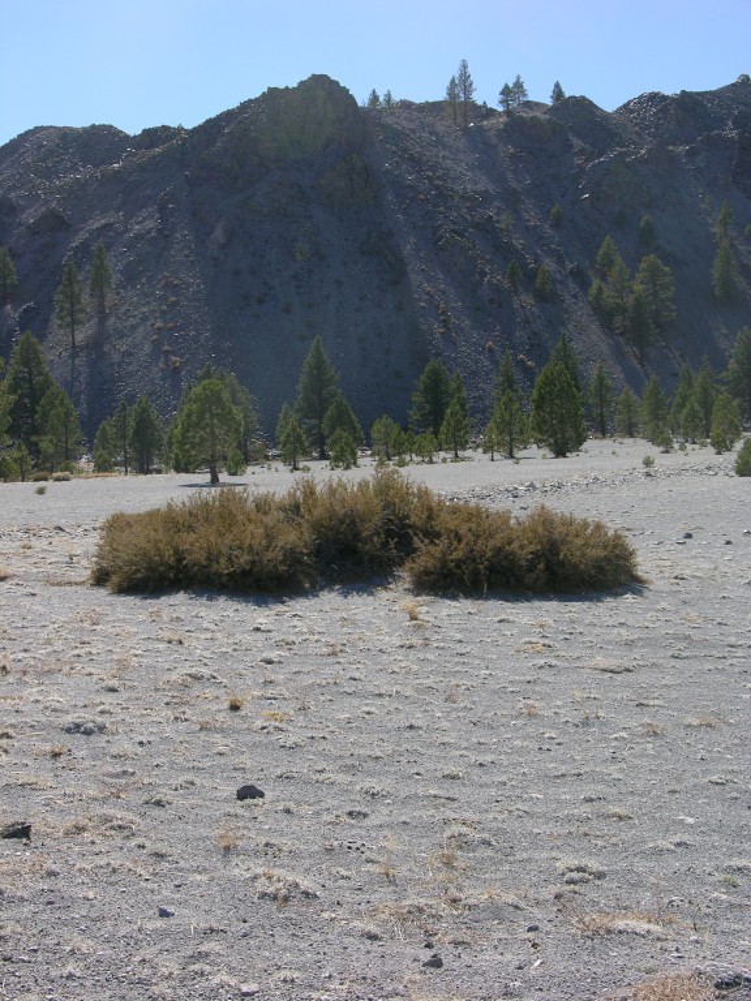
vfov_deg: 31.2
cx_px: 376
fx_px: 1793
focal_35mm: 62
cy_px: 500
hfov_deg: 23.7
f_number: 5.7
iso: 50
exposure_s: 1/248
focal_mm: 15.7
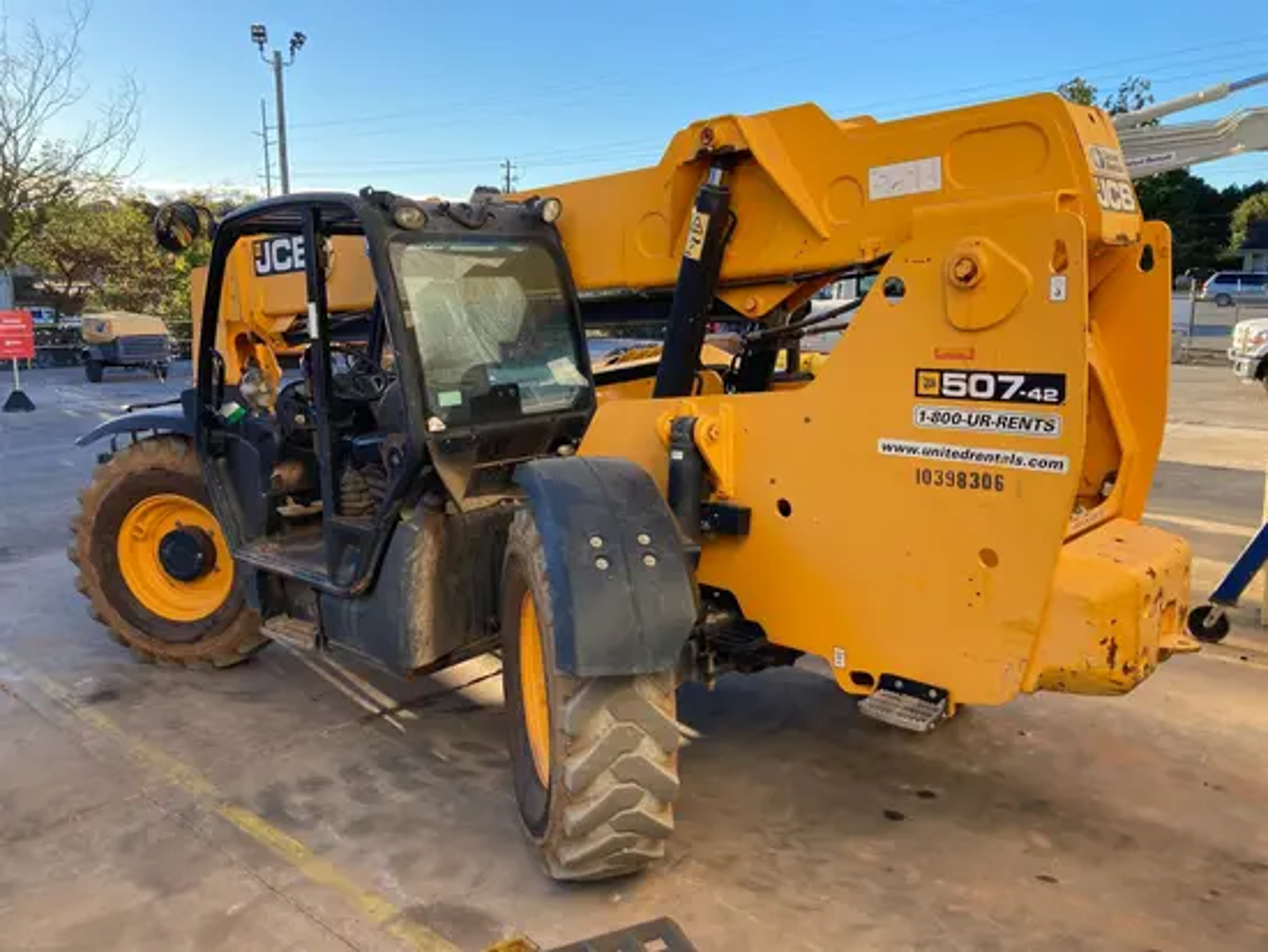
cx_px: 634
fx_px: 1026
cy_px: 476
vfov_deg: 49.8
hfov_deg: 63.4
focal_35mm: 28
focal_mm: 3.99
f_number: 1.8
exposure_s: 1/300
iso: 20
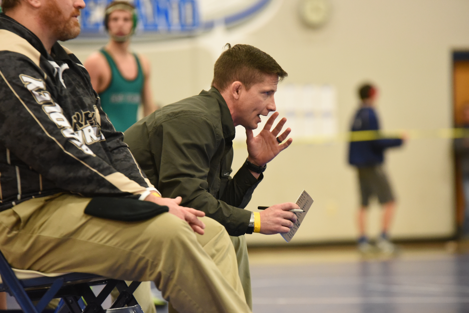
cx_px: 234
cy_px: 156
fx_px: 2606
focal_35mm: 200
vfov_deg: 6.9
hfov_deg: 10.3
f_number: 4
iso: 6400
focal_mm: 200
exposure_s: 1/250
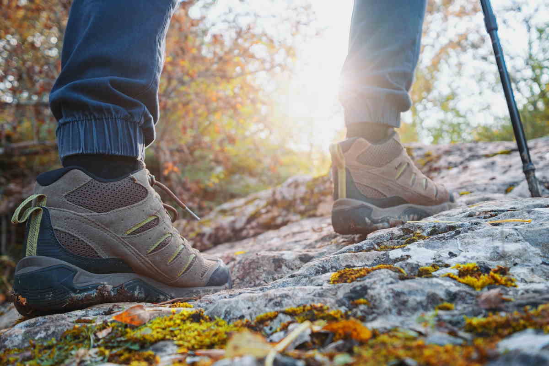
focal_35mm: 31
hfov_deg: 60.3
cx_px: 274
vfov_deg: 42.3
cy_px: 183
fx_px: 473
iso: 400
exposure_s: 1/640
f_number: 4
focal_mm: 20.9
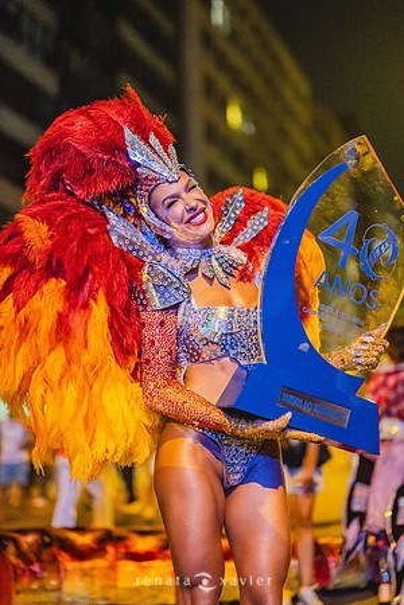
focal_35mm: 50
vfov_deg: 39.6
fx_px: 842
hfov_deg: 27.0
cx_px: 202
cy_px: 302
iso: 6400
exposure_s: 1/250
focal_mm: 50
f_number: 1.2
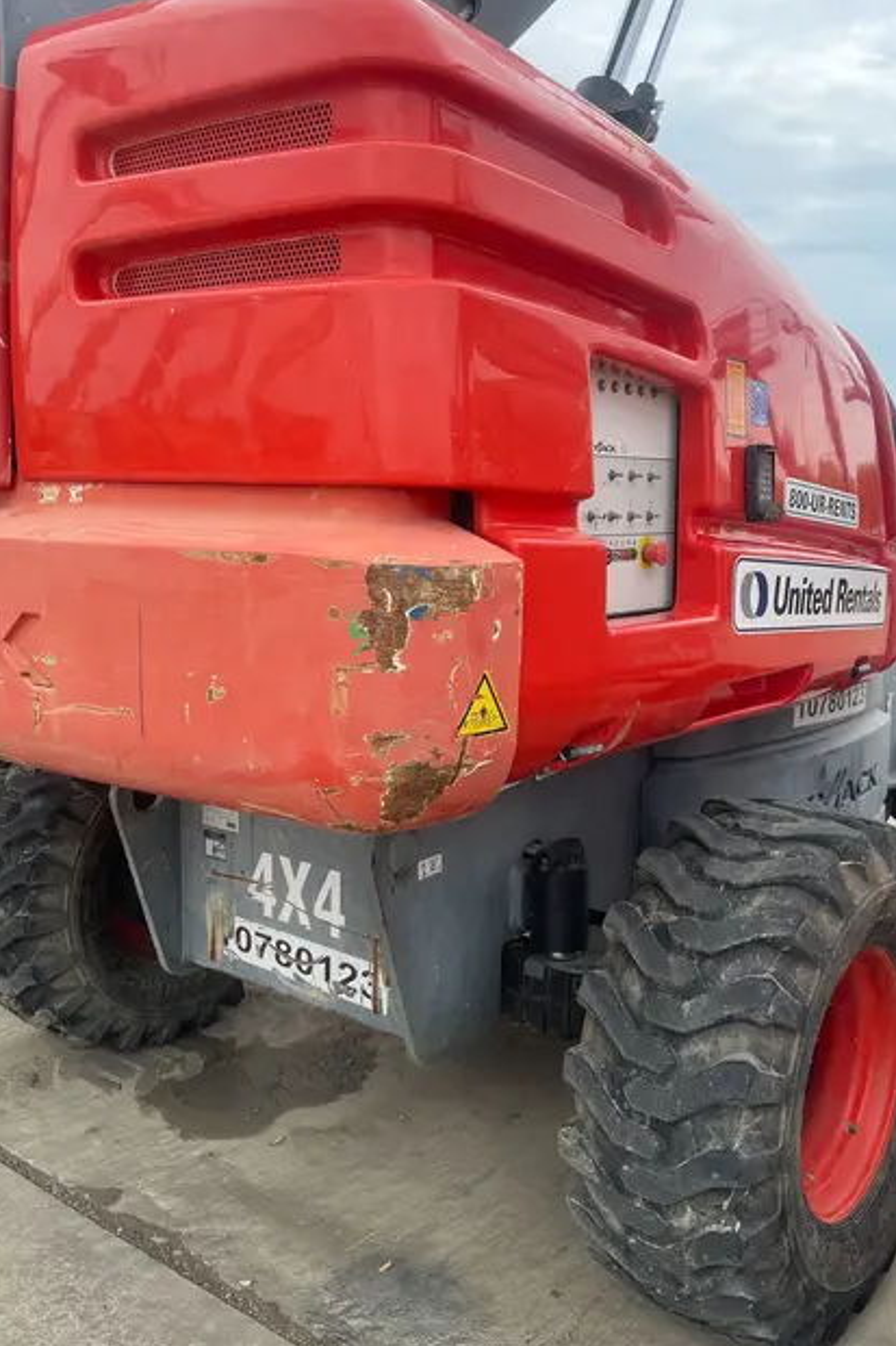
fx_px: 1195
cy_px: 670
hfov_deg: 41.1
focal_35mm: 32
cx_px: 490
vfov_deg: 58.7
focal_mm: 4.2
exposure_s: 1/725
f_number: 1.6
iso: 32
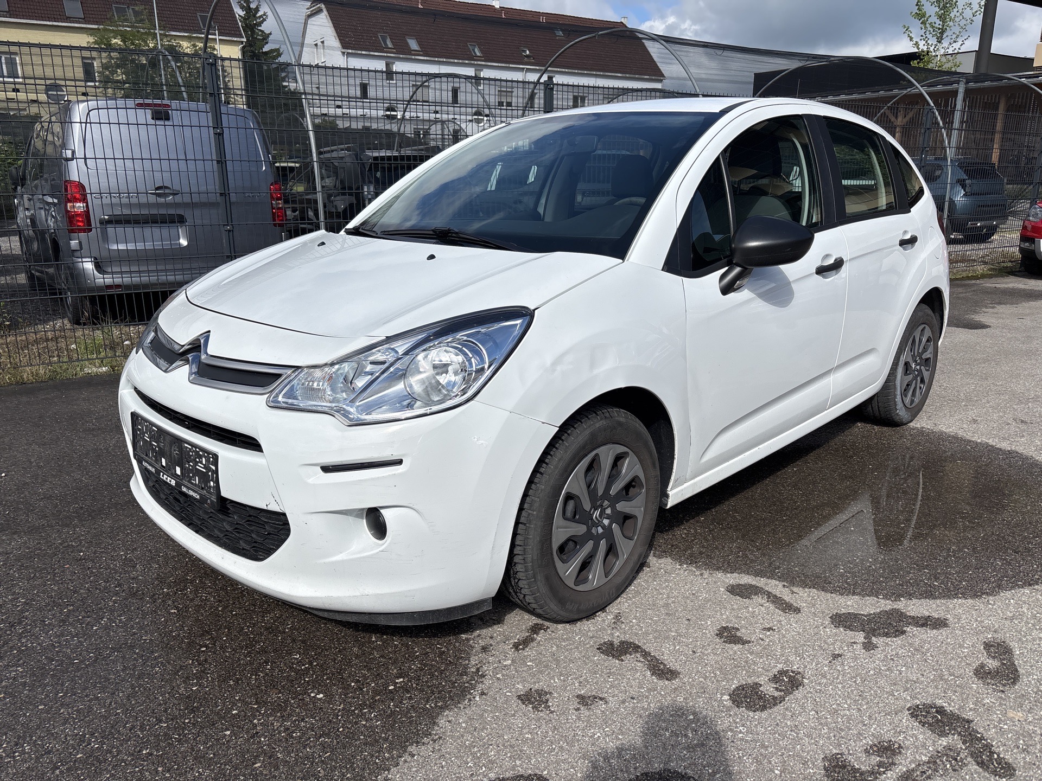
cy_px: 390
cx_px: 521
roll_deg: +0.7
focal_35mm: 26
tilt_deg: -14.9
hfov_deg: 67.3
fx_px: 783
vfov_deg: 53.1
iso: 50
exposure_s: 1/6711
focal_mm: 5.96
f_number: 1.6
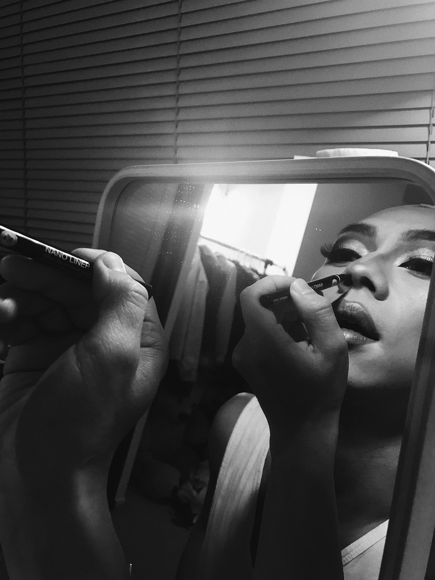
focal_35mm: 28
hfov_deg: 49.7
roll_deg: -2.8
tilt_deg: -9.0
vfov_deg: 63.4
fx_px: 469
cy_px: 290
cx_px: 218
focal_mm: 3.99
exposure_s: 1/17
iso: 40
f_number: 1.8
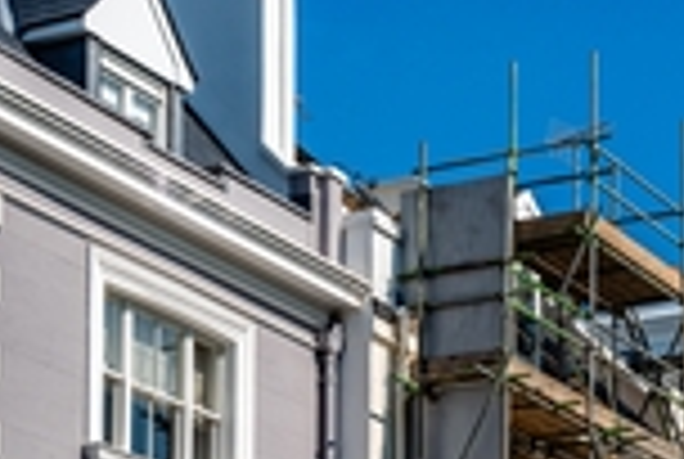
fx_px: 2303
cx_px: 490
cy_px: 353
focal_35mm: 121
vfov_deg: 11.3
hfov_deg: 16.8
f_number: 8
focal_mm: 46
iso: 100
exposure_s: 1/500
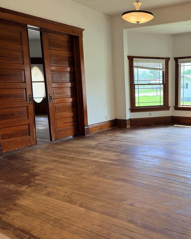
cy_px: 121
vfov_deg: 55.7
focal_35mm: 32
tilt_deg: -8.5
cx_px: 155
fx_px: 226
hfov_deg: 43.5
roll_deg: +0.8
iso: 100
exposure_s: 1/227
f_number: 1.78
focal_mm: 6.76
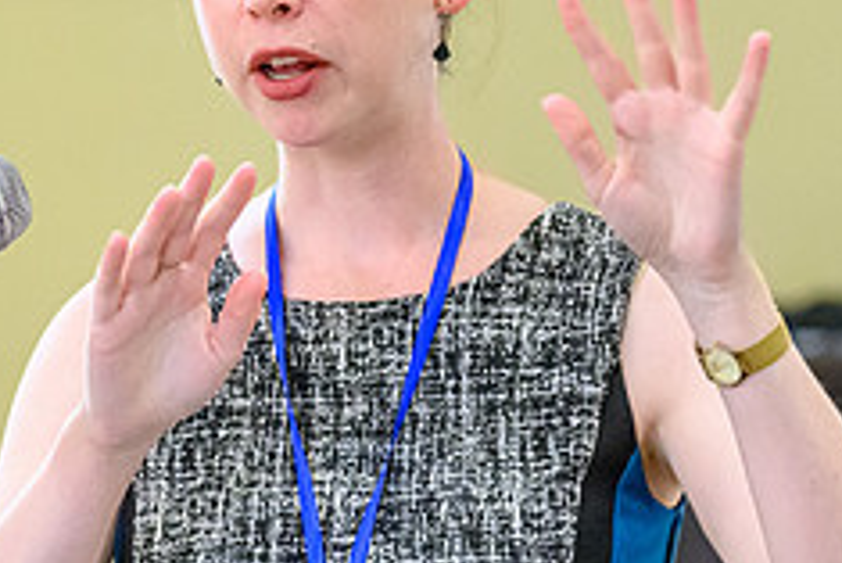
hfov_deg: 4.2
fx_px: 11608
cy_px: 230
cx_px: 183
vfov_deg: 2.8
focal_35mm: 496
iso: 4000
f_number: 2.8
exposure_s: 1/640
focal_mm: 133
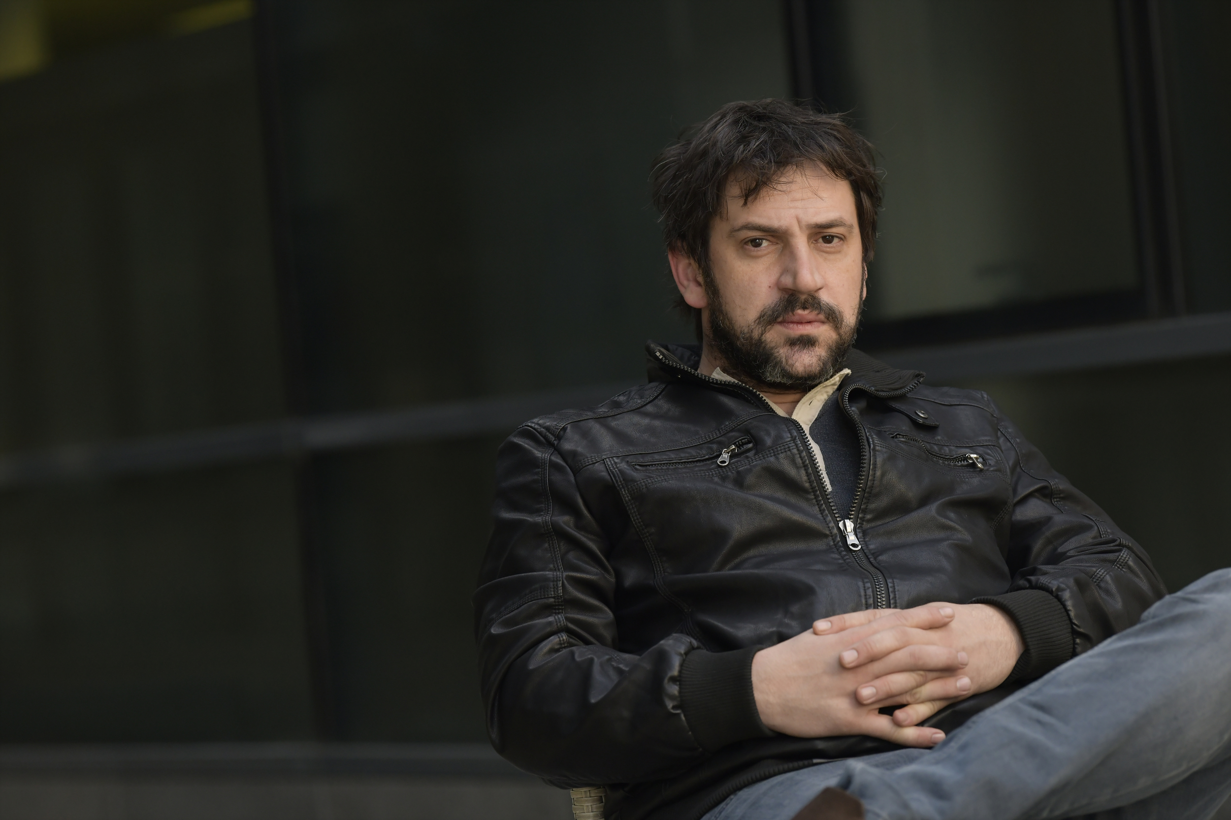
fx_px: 5299
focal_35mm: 155
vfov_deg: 8.9
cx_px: 616
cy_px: 410
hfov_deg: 13.3
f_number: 4.5
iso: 1000
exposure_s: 1/640
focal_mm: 155
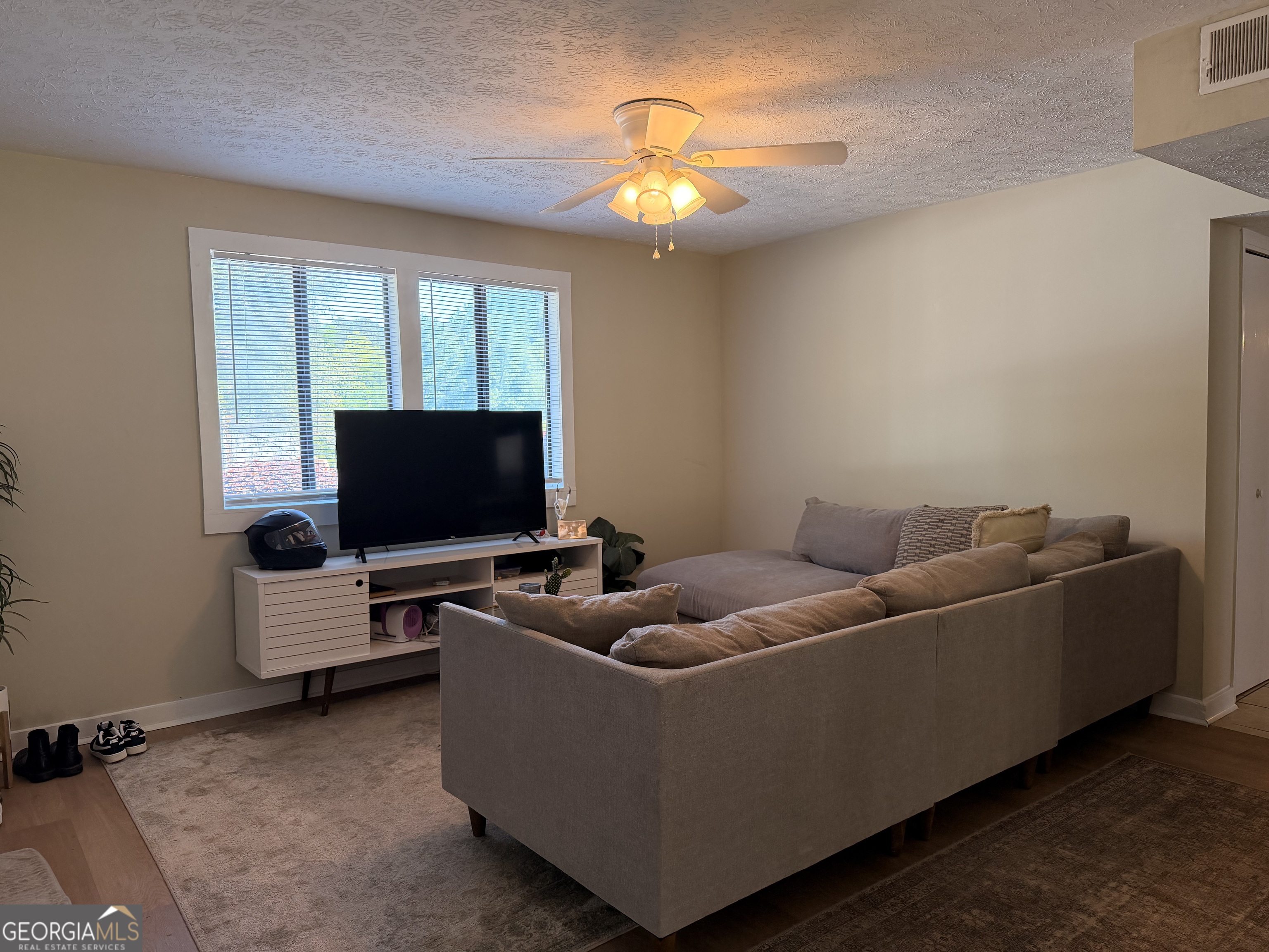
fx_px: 880
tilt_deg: -4.0
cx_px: 634
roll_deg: +1.2
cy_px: 476
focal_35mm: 24
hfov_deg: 71.6
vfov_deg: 56.8
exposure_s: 1/120
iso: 200
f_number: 1.78
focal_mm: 6.76
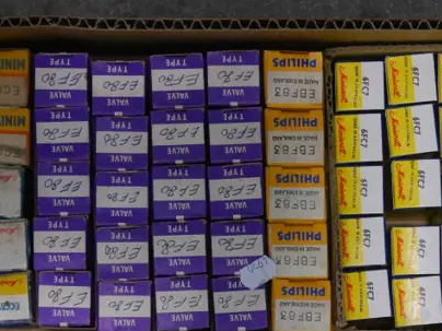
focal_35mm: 147
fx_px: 1877
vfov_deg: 9.9
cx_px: 342
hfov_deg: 13.4
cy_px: 400
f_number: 5.5
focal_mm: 29
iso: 3200
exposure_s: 1/80
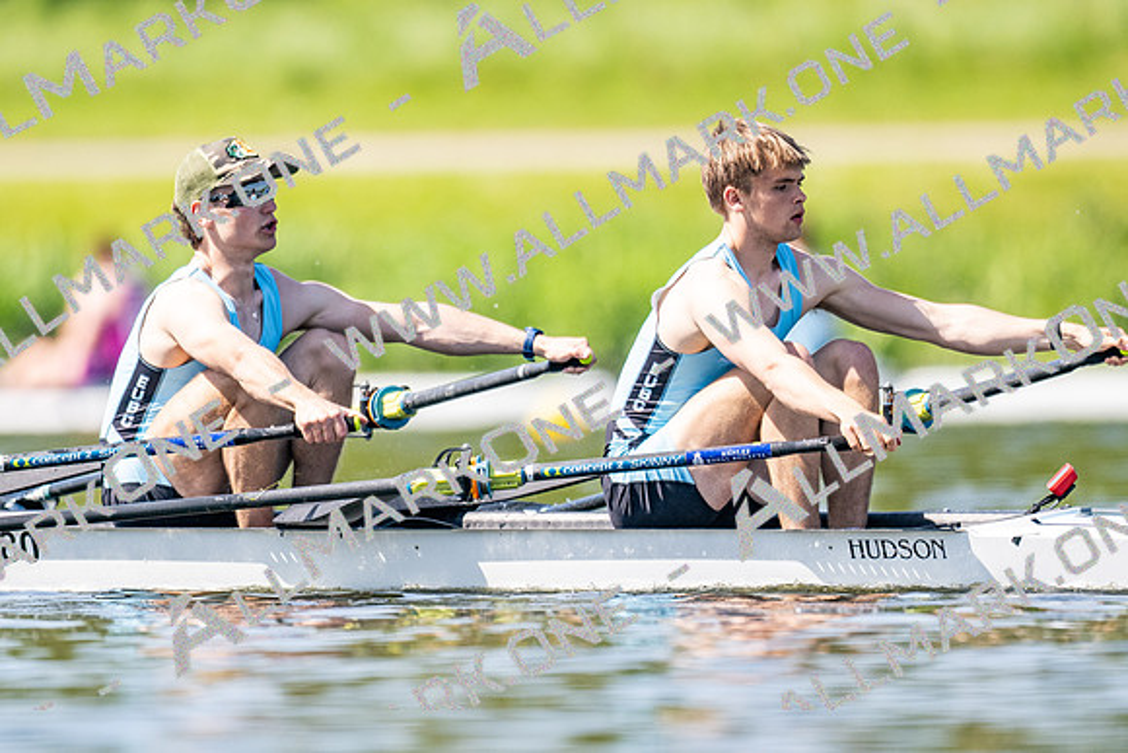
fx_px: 28220
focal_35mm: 900
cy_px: 376
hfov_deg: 2.3
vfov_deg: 1.5
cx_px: 564
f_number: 4
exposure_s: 1/2500
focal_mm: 600
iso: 450
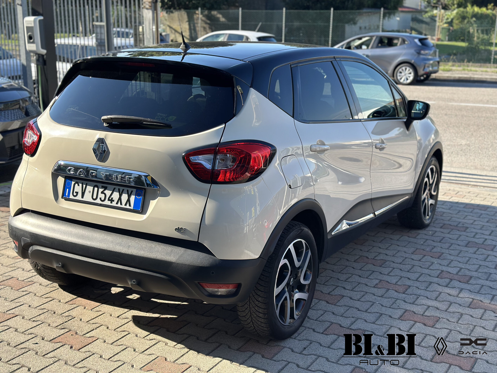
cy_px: 186
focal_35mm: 48
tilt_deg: -13.2
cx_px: 248
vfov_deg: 30.3
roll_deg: -0.5
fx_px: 689
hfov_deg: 39.7
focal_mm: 6.86
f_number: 1.78
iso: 100
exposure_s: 1/2028
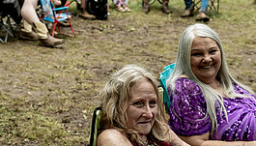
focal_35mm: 96
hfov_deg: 22.1
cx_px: 150
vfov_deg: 12.7
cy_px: 112
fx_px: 654
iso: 640
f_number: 4
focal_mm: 35
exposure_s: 1/400
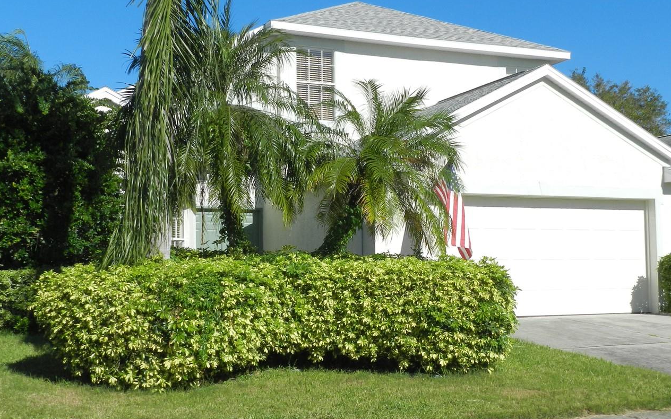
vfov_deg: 25.3
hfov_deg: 39.6
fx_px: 933
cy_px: 235
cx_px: 337
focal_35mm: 51
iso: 160
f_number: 5
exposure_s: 1/1000
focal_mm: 6.7
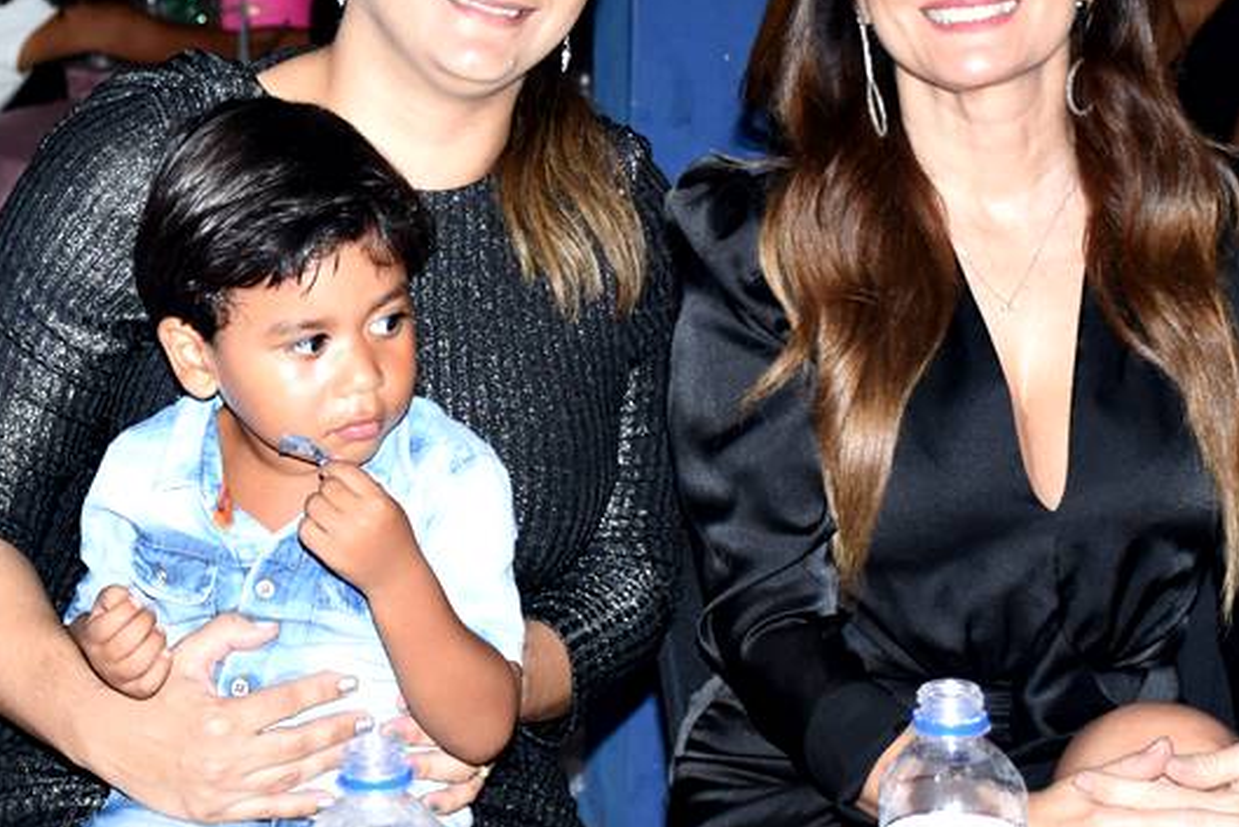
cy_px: 398
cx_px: 185
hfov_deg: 19.7
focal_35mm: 102
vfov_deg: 13.4
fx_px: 3511
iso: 1000
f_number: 4
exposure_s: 1/100
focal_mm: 30
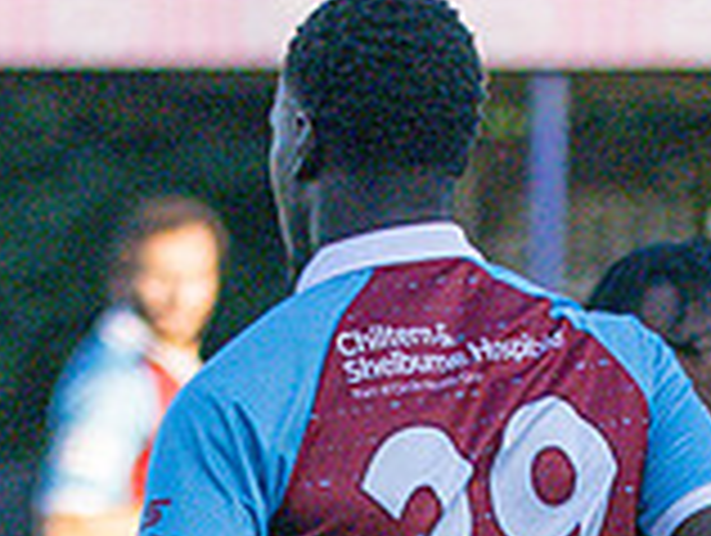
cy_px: 1066
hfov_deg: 2.0
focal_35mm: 984
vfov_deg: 1.5
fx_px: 20242
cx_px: 523
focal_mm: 120
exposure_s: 1/4000
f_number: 2.8
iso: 400
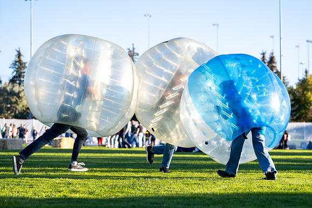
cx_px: 180
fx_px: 906
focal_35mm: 105
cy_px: 122
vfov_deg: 13.1
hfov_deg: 19.5
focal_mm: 89
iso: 500
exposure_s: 1/2000
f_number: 3.5
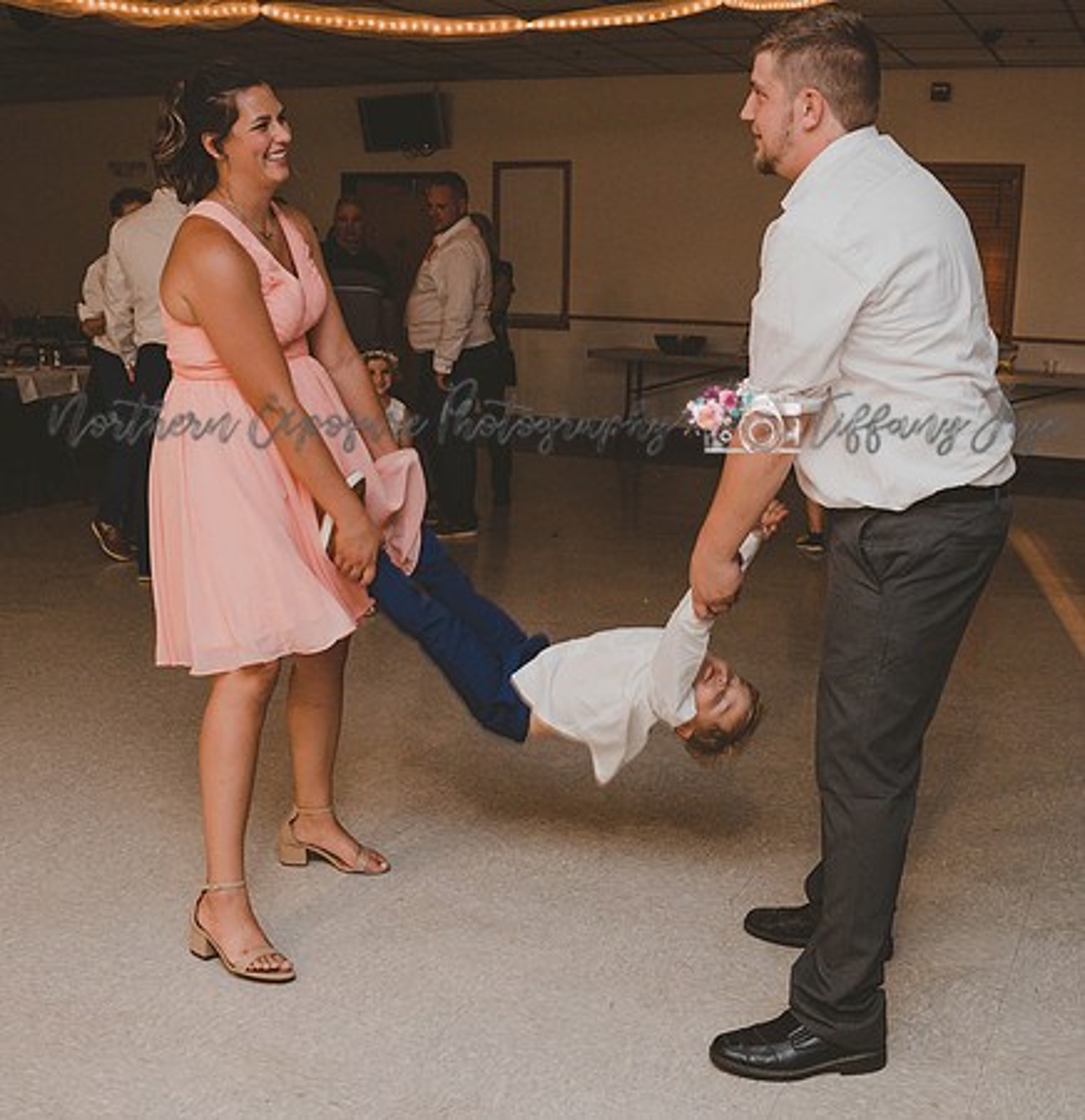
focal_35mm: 38
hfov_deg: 42.8
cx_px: 566
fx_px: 1383
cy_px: 595
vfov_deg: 44.1
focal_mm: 24
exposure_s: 1/60
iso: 1800
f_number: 4
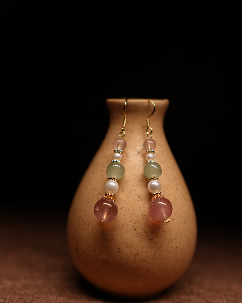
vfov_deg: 31.9
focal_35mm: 59
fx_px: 528
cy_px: 138
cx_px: 121
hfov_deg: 25.8
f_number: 2.2
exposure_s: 1/100
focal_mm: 35
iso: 160
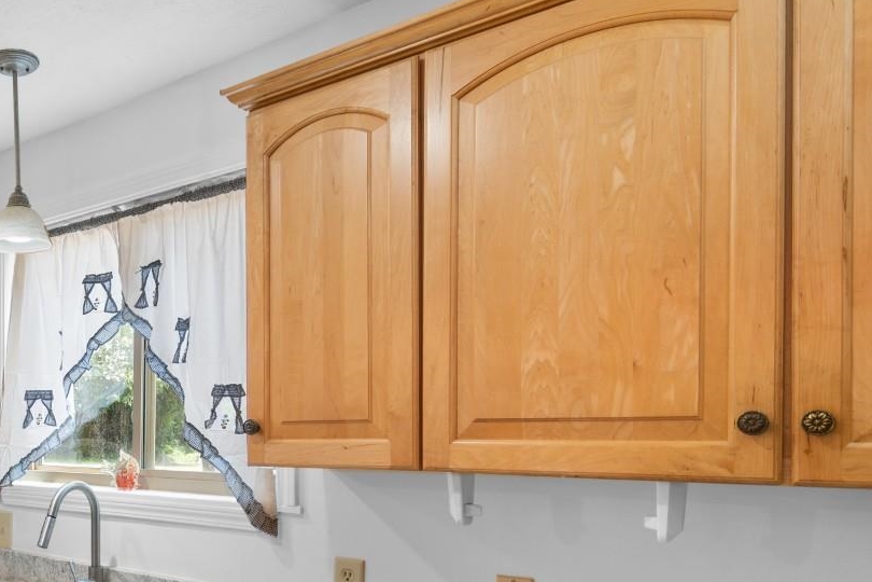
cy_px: 414
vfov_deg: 42.7
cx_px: 93
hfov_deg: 54.3
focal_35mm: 30
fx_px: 727
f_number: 4.5
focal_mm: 10
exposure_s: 1/8
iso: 100
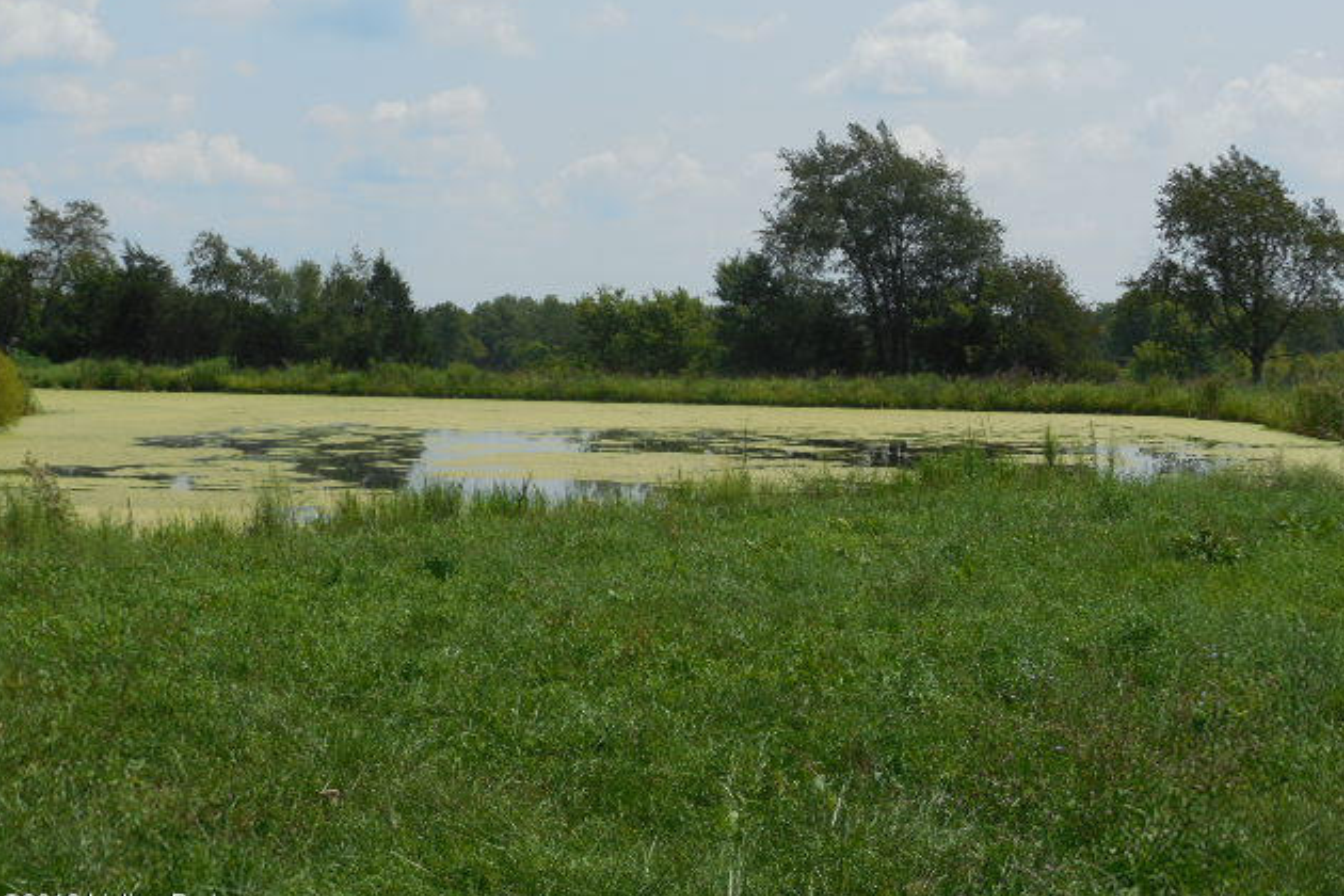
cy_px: 435
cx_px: 672
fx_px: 2800
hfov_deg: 27.0
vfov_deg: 18.2
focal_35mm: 75
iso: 125
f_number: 4.4
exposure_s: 1/1600
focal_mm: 12.6
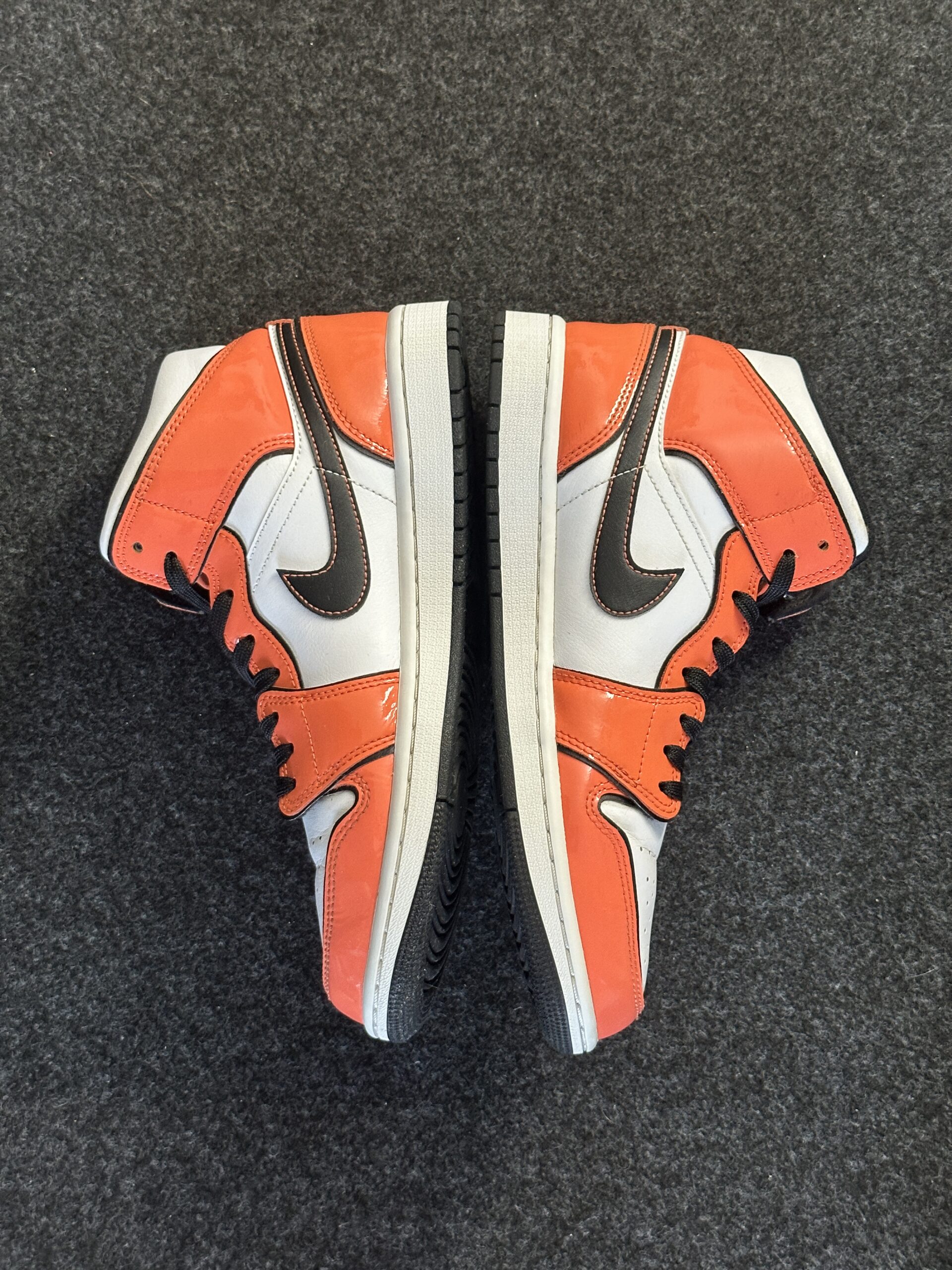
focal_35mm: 48
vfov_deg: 39.7
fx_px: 1760
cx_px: 476
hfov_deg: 30.3
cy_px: 635
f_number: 1.78
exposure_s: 1/50
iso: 250
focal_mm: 6.86
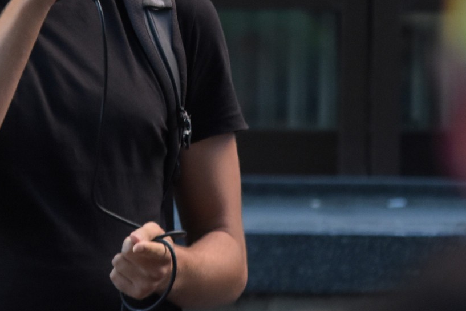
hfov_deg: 4.1
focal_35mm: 507
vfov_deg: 2.7
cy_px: -45
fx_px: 6567
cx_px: 141
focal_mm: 135
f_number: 4
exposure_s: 1/160
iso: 1000
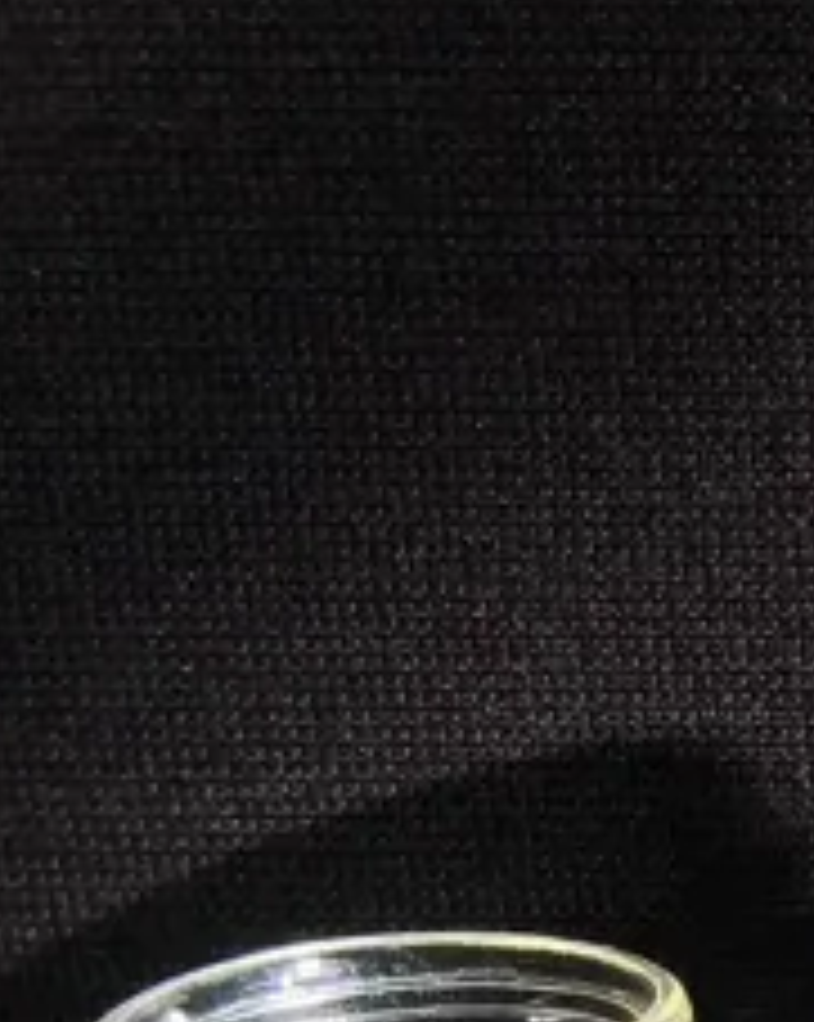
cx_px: 2262
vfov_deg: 15.7
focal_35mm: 119
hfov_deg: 10.2
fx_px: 3591
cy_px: 1144
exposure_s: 1/824
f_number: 2
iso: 32
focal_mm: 2.87
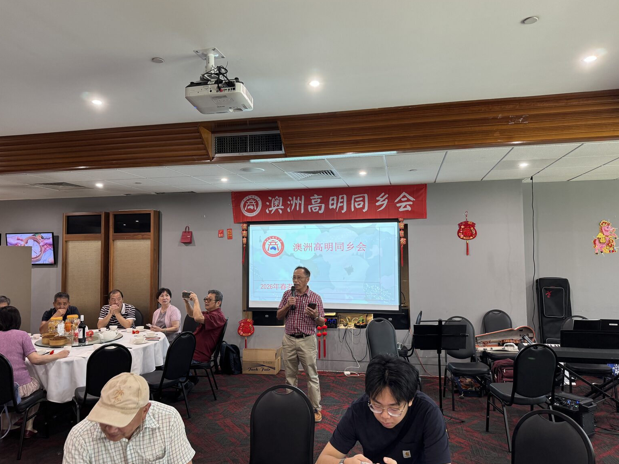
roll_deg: +0.8
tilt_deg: +3.5
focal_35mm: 25
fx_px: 447
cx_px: 314
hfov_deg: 69.4
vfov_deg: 54.9
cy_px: 231
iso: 200
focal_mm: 6.76
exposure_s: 1/50
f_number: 1.78
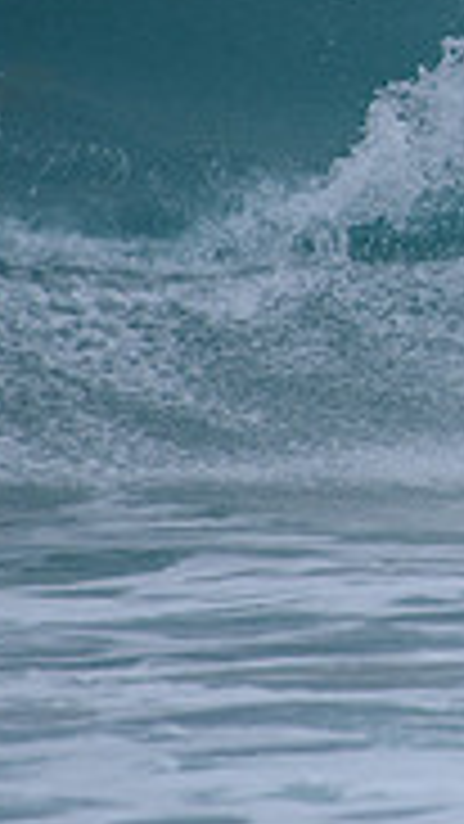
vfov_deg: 1.3
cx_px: 1059
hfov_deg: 0.7
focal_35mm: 1663
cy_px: 11
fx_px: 36358
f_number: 5.6
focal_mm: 500
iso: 280
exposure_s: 1/2000
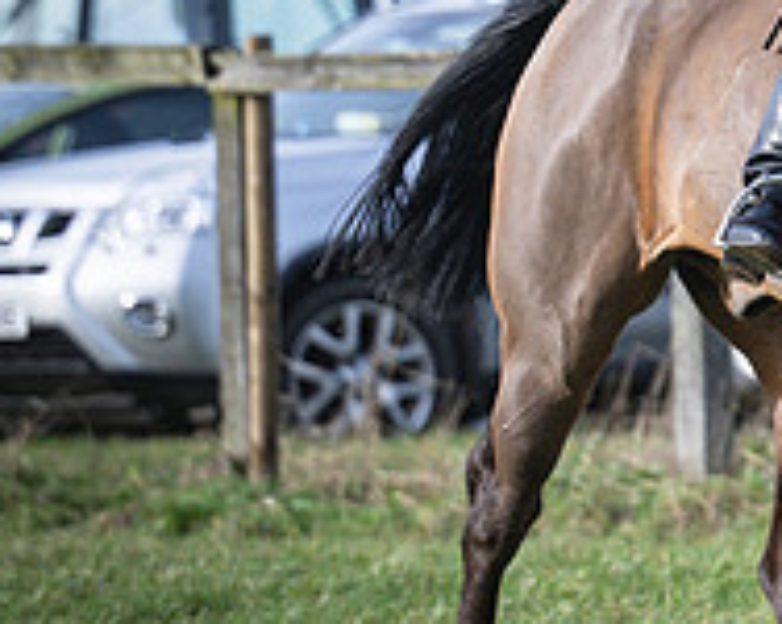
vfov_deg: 1.8
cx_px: 1486
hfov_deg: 2.3
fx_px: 19629
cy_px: -9
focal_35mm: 849
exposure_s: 1/1000
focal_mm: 135
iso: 125
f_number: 2.8
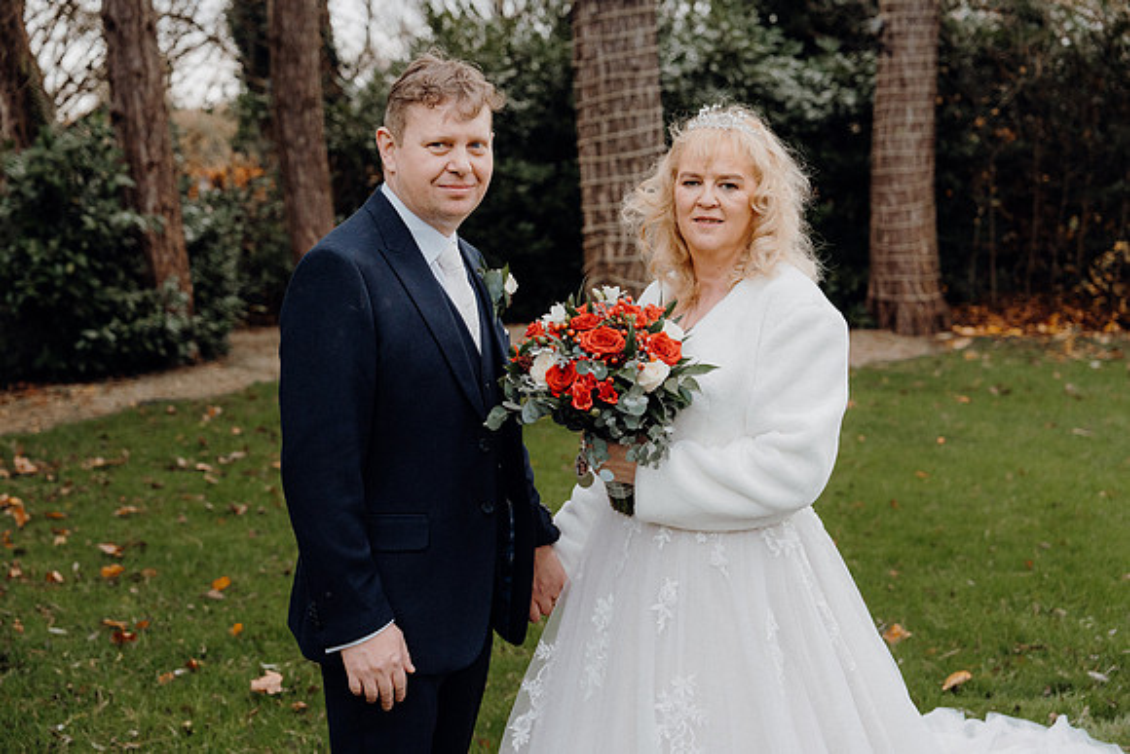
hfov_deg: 38.2
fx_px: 1633
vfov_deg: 26.0
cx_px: 565
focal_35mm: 52
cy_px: 377
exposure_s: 1/250
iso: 2000
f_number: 3.5
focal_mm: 52
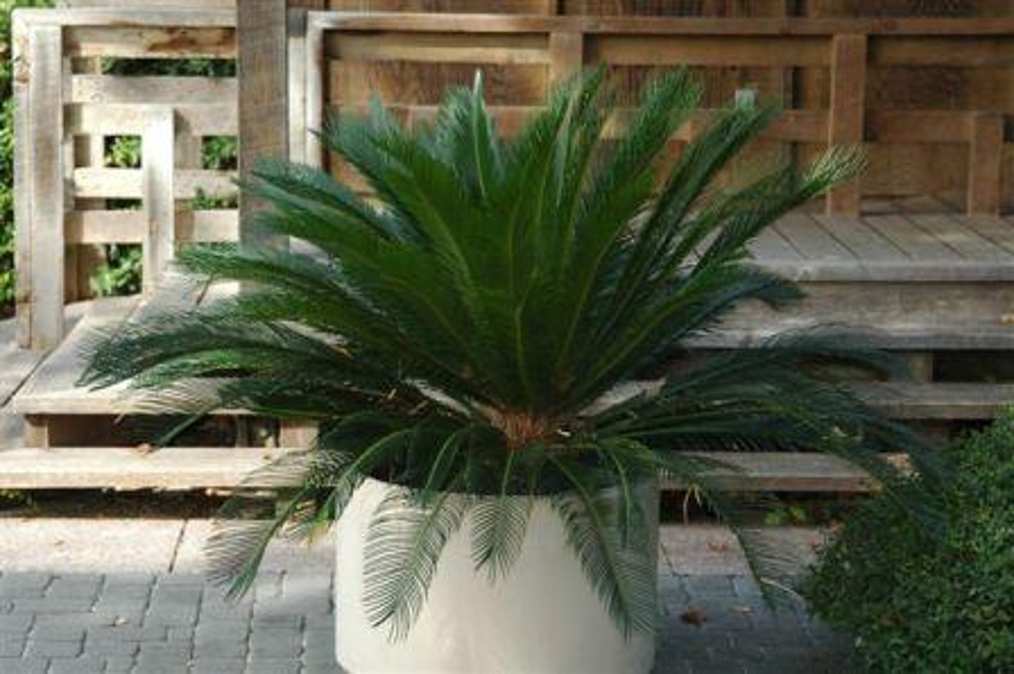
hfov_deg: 18.2
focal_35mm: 112
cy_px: 337
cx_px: 507
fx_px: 3166
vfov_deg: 12.2
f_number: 5.6
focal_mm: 75
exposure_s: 1/125
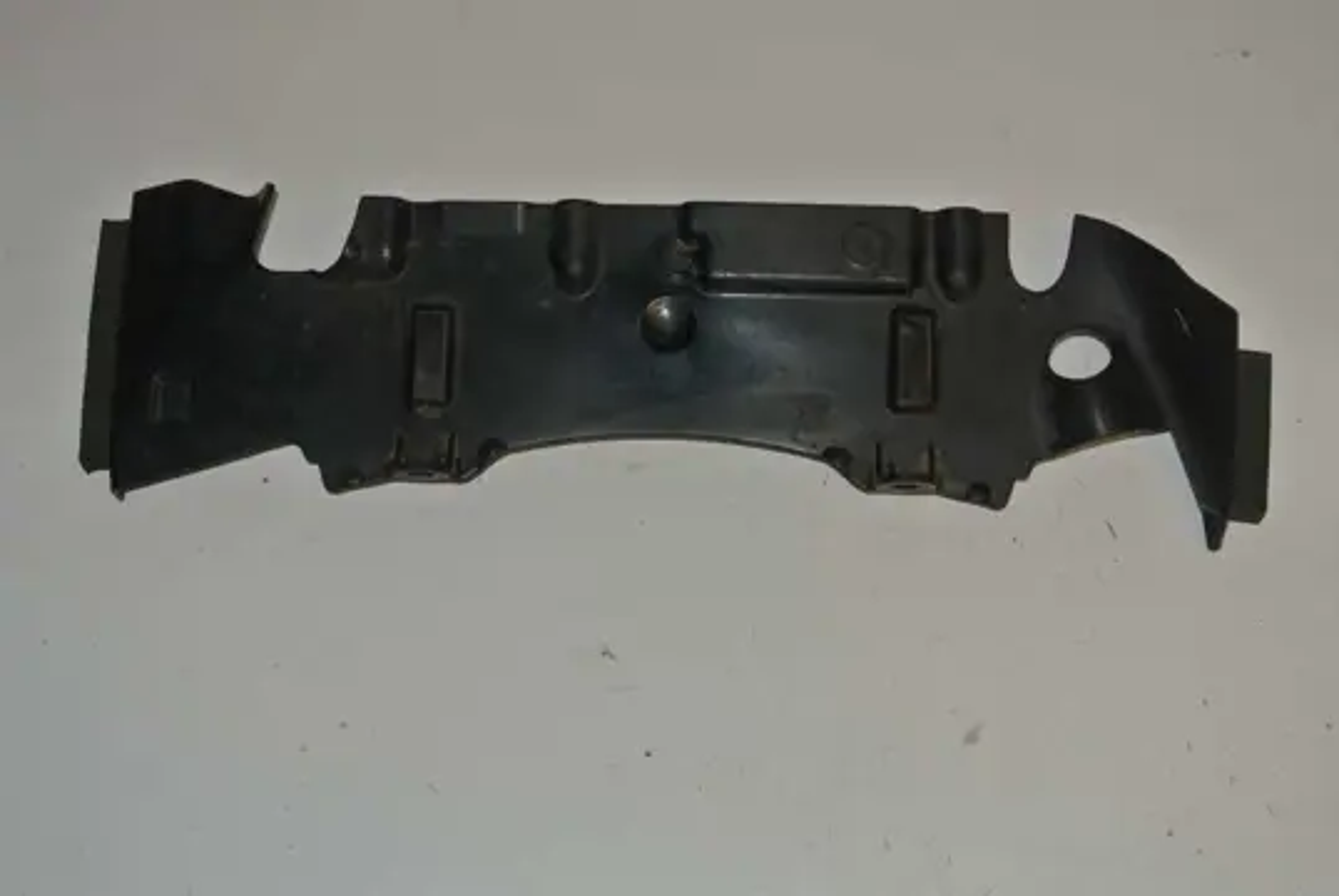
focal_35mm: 56
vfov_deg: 24.3
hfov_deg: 35.6
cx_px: 670
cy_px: 448
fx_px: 2085
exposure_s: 1/60
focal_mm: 21.1
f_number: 5
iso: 200
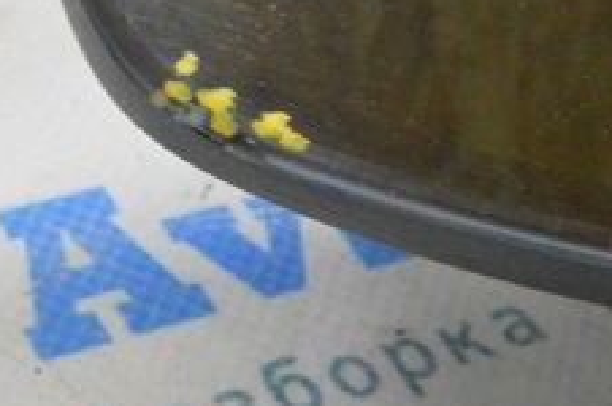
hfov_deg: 15.6
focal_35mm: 131
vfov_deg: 10.3
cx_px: 233
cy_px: -18
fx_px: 2231
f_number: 20
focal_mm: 31
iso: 6400
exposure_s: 1/20
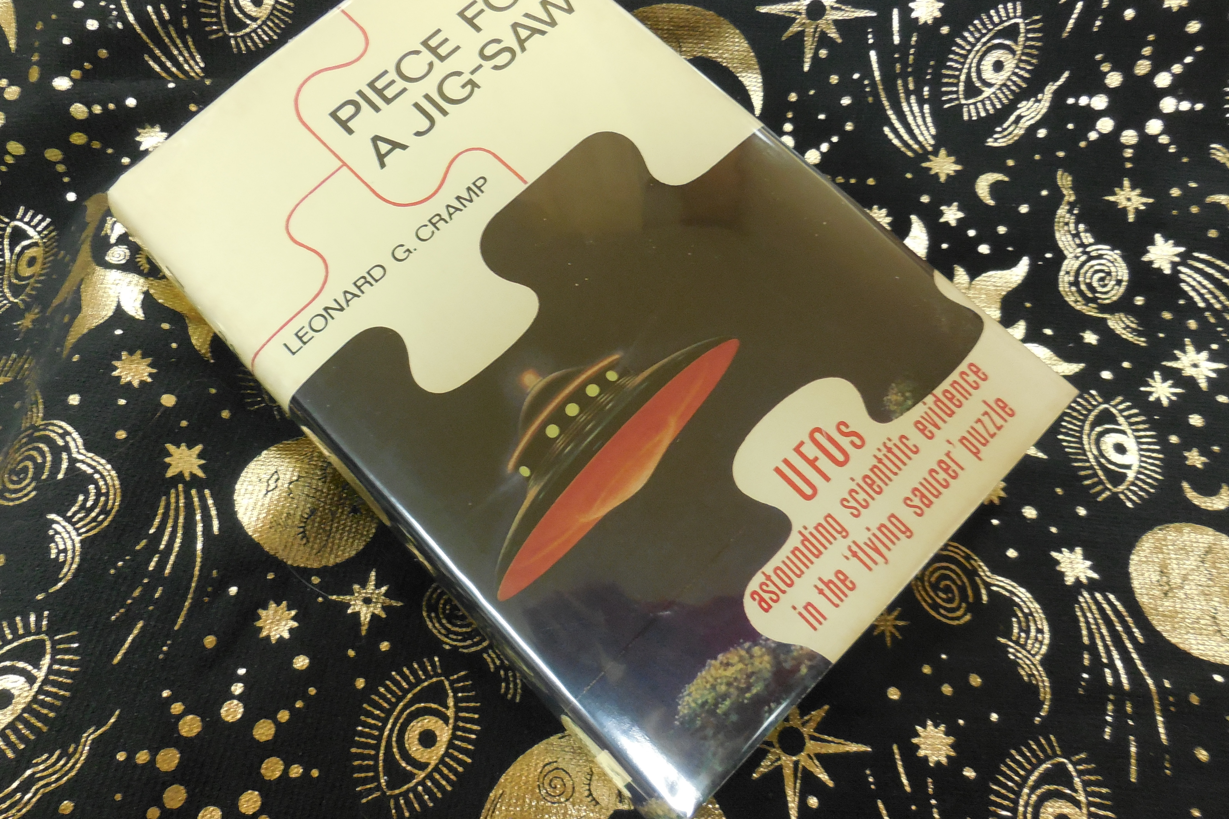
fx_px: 922
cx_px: 621
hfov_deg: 67.4
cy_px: 356
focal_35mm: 27
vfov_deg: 47.8
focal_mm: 4.5
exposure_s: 1/15
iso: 400
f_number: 3.1
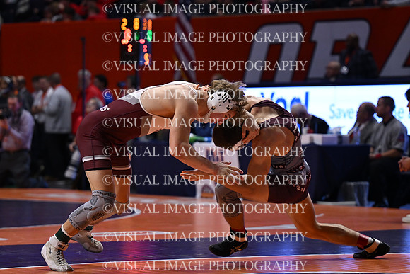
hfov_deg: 11.9
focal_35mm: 172
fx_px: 1959
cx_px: 205
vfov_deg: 8.0
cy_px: 137
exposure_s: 1/1000
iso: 1250
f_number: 2.8
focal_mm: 115
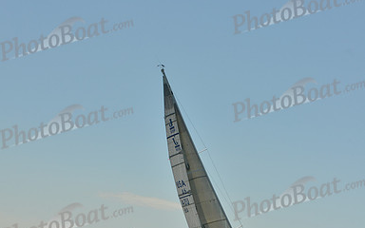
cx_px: 183
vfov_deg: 8.3
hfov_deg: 13.3
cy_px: 161
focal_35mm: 157
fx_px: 1562
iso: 400
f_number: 7.1
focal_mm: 102
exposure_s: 1/800
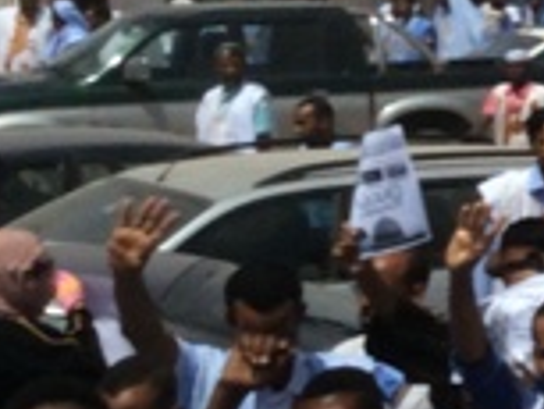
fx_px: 2705
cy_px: -18
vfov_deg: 8.6
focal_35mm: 172
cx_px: 1337
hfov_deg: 10.0
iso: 32
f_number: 2.4
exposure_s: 1/3367
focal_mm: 3.3
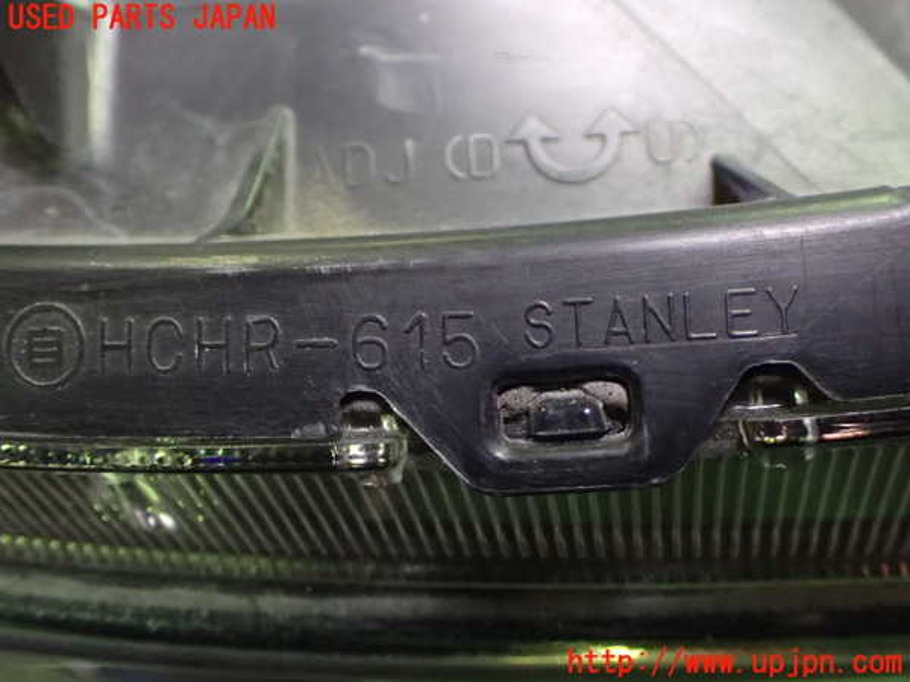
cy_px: 341
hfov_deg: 49.0
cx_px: 455
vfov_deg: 37.7
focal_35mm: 38
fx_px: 999
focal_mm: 6.83
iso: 1250
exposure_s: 1/40
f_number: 2.7
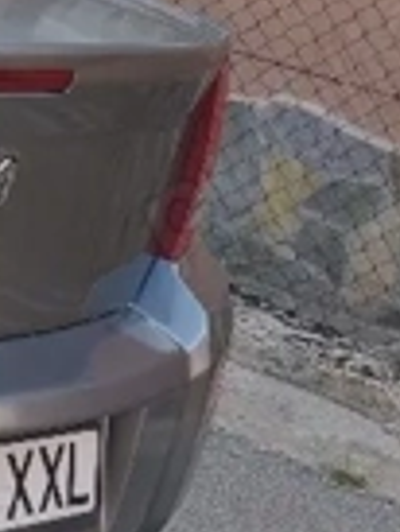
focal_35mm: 134
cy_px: 159
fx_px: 2061
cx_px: -664
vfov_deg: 14.7
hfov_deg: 9.4
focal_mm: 6.19
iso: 125
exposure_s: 1/100
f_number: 1.65
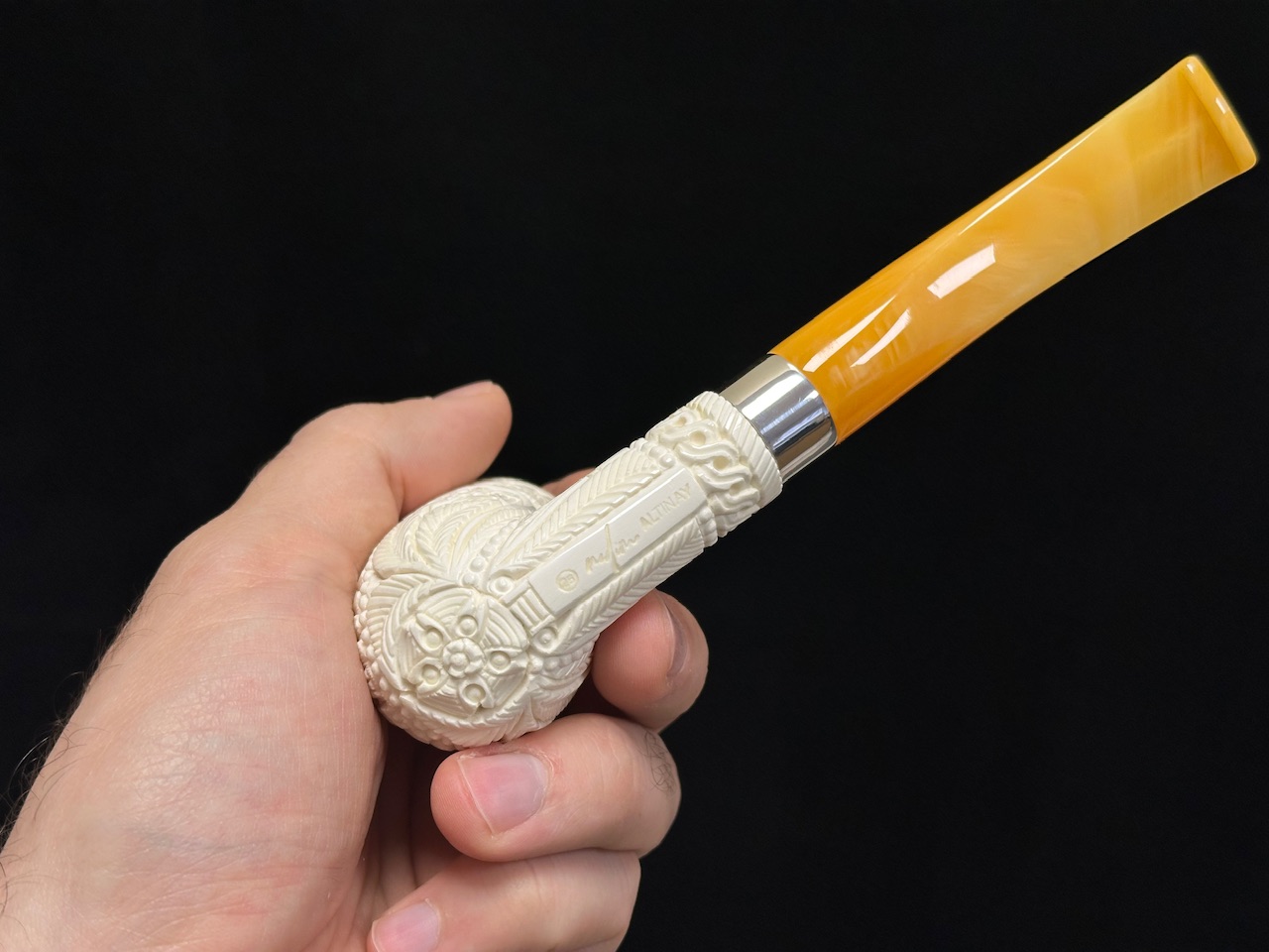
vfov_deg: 30.3
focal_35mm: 48
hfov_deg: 39.7
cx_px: 634
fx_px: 1760
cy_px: 476
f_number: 1.78
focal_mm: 6.86
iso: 50
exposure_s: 1/116
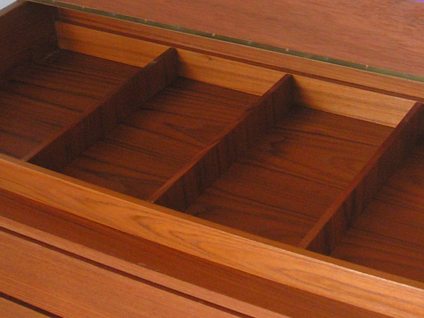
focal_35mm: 82
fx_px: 1005
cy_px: 32
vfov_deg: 17.7
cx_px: 291
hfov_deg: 23.7
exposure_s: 1/40
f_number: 2.8
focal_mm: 5.8
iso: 125
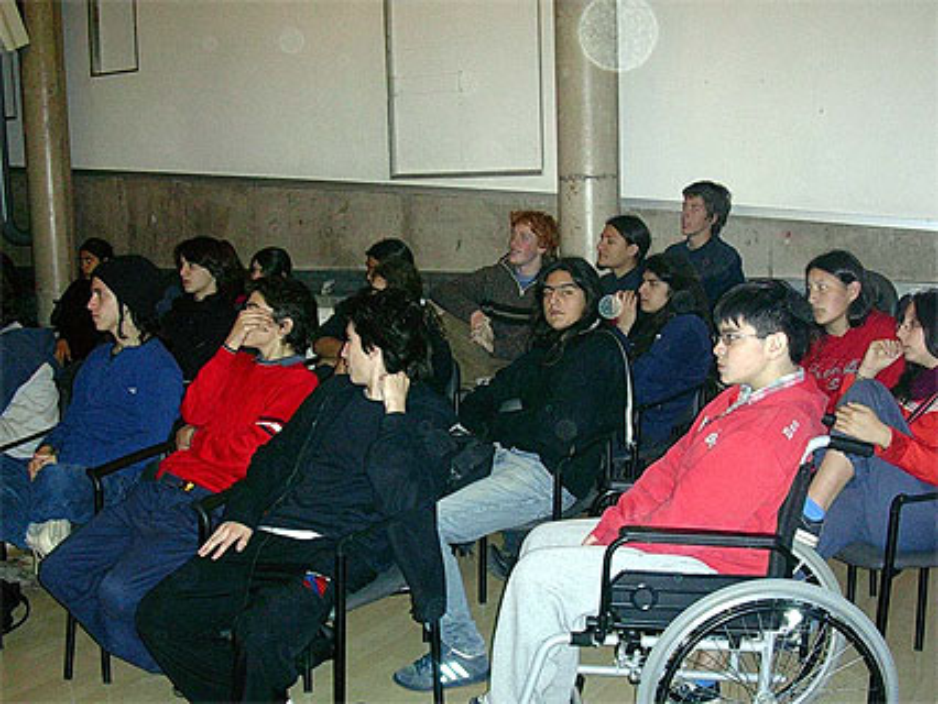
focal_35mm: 45
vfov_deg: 32.2
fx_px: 1220
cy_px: 352
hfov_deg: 42.1
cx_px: 469
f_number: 2.9
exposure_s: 1/64
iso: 112
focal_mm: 6.7
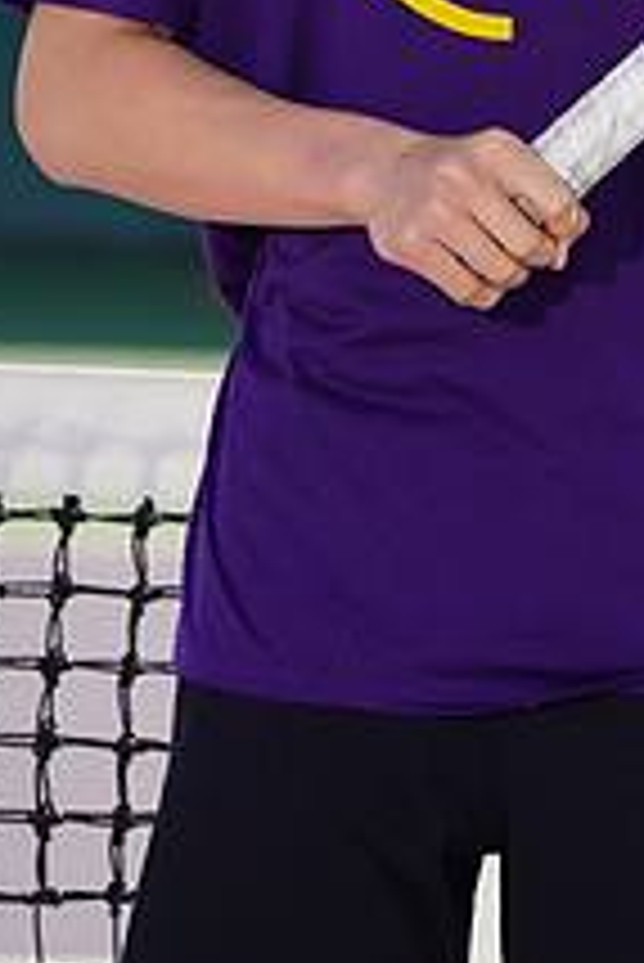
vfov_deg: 2.8
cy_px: -261
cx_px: 696
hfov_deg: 1.8
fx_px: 20037
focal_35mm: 748
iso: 100
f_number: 8
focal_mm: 276
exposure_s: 1/250
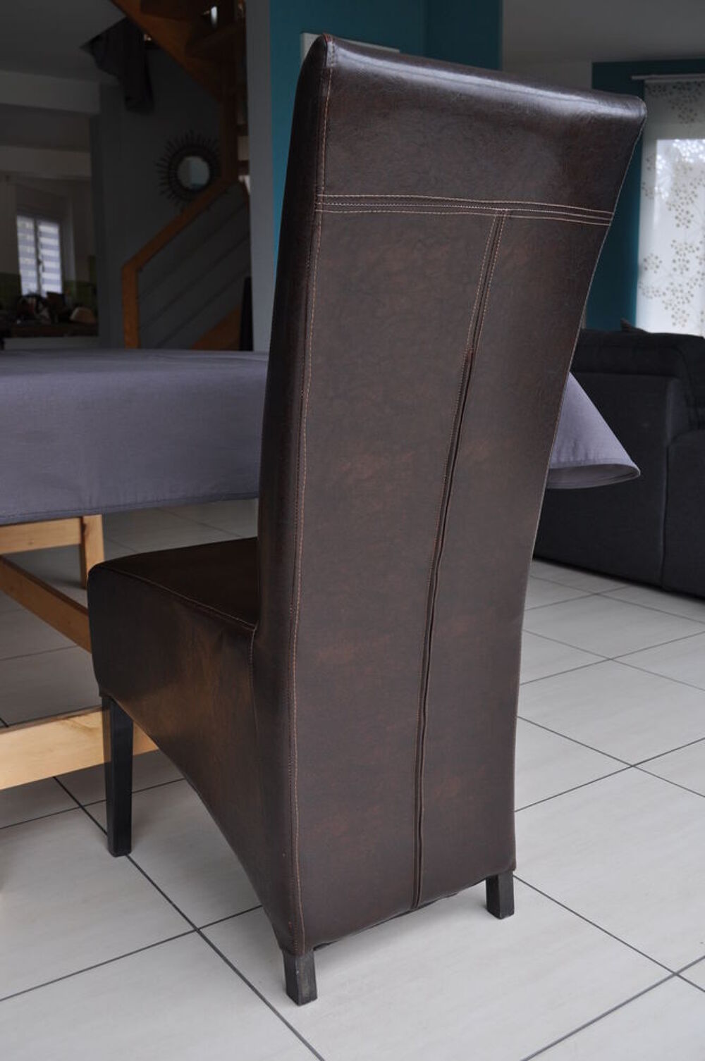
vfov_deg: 57.3
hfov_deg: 39.9
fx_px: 972
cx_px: 352
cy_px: 530
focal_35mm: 33
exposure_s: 1/125
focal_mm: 22
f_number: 5.6
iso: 280
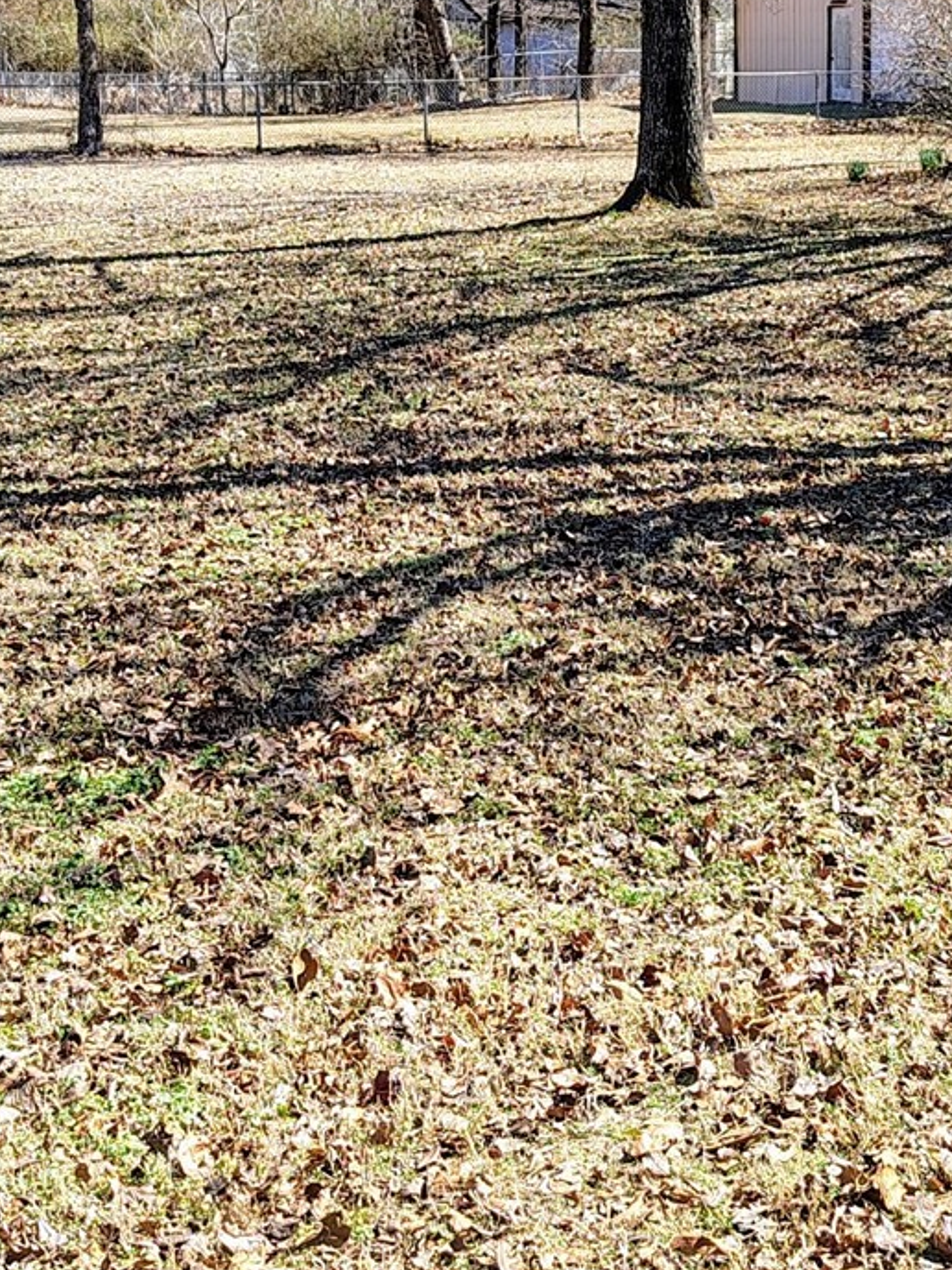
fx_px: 2457
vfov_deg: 28.6
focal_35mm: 67
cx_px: 633
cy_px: 327
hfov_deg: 21.8
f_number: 1.8
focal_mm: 5.56
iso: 100
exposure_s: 1/571
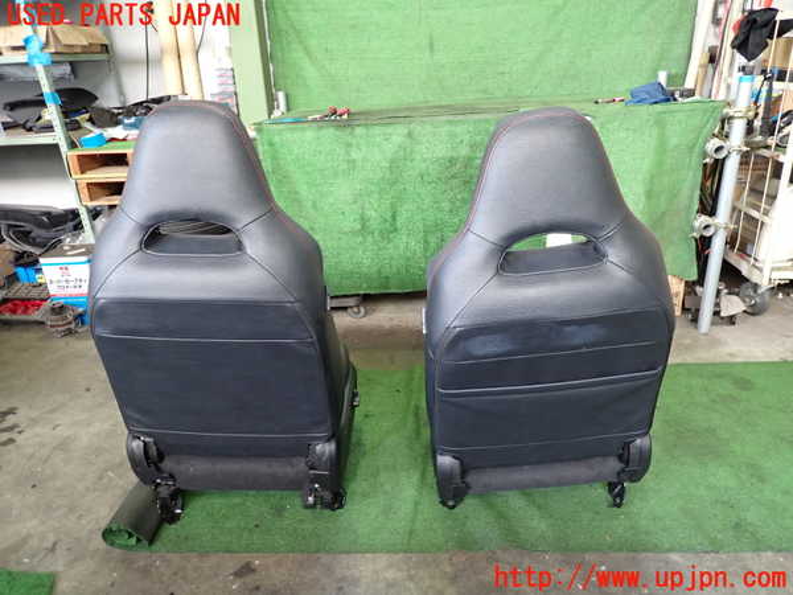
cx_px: 396
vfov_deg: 54.9
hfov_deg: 69.4
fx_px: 573
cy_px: 298
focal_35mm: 25
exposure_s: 1/30
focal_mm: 4.5
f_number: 2
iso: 250
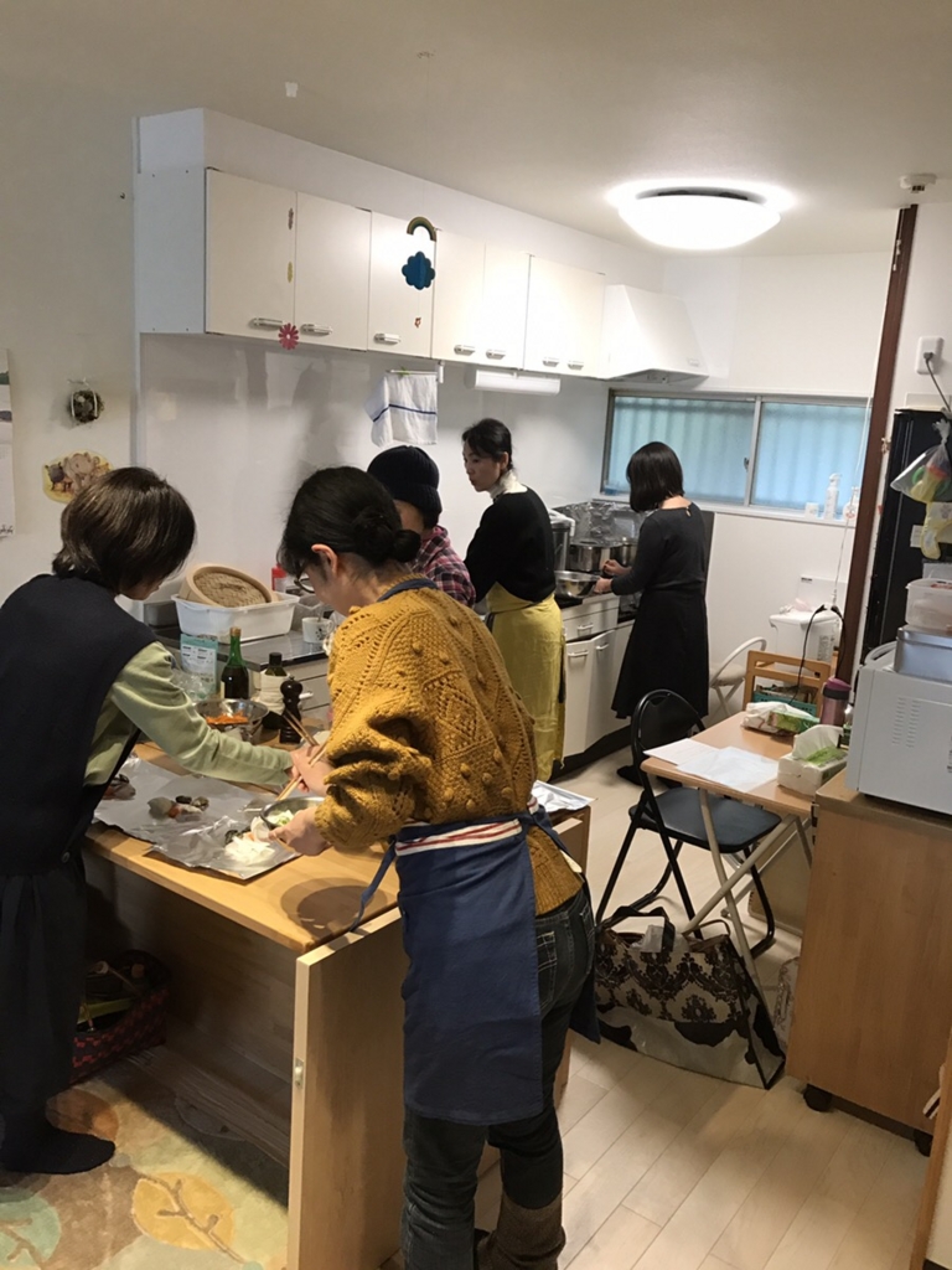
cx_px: 476
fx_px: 1027
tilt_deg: -11.1
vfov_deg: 63.4
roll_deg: -3.6
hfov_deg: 49.7
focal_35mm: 28
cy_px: 635
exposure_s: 1/30
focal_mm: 3.99
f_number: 1.8
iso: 40
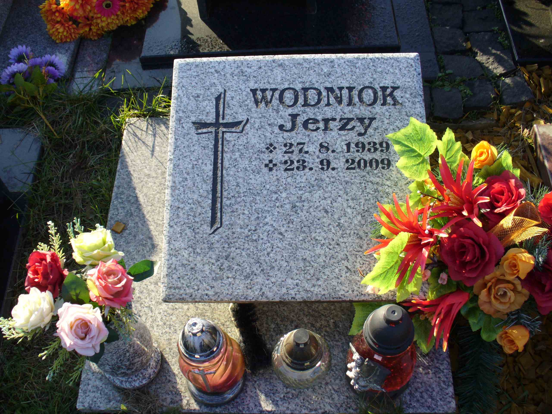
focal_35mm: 37
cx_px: 276
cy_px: 207
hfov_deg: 50.1
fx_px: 590
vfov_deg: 38.7
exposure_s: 1/320
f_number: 2.8
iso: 80
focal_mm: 6.1
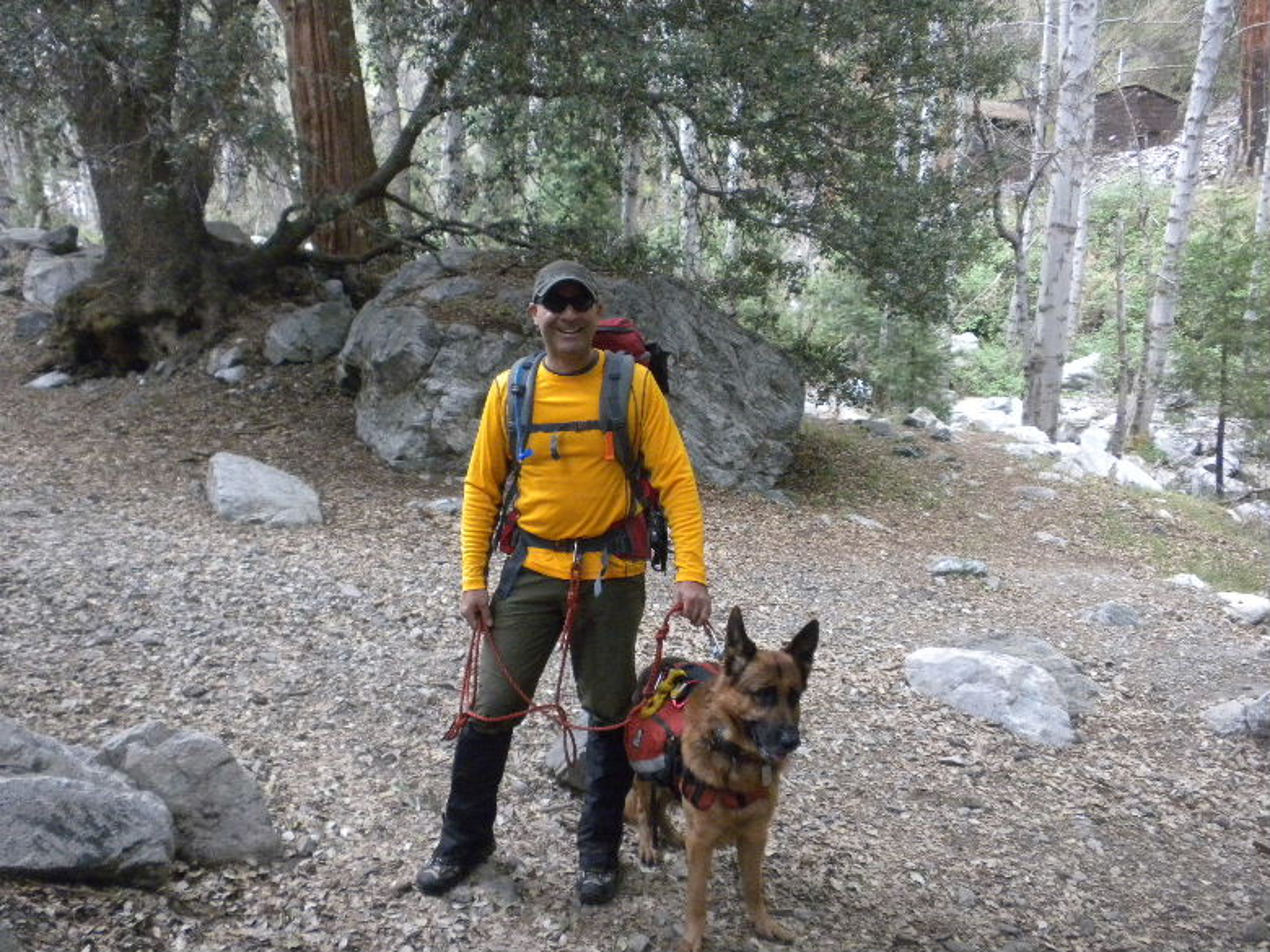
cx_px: 635
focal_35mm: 37
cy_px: 476
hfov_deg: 50.1
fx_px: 1357
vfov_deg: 38.7
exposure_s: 1/153
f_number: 3.5
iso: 683
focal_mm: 6.6
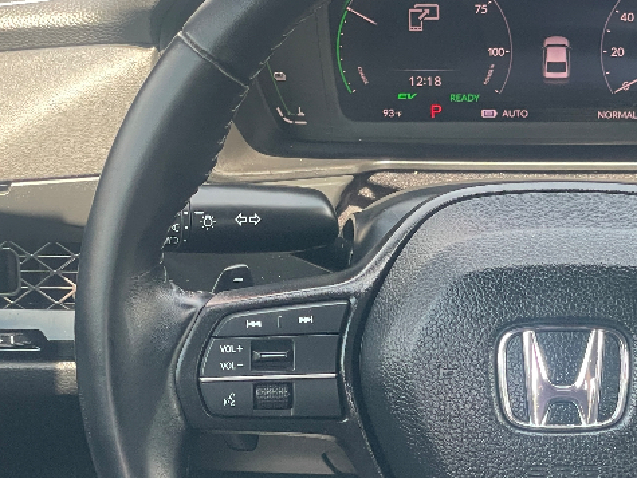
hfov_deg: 17.4
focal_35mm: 112
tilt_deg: -28.3
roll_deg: -1.3
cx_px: 535
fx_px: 2063
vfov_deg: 13.2
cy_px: 331
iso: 100
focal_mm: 6
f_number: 2
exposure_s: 1/122
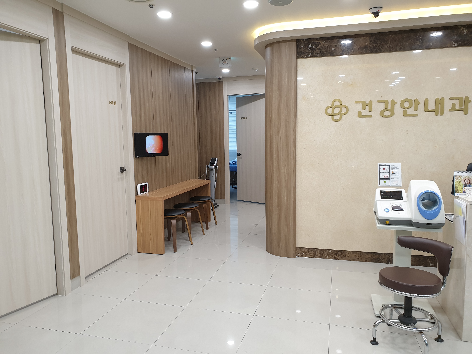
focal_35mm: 26
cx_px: 236
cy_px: 177
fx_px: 355
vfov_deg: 53.1
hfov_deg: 67.3
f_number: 2.4
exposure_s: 1/60
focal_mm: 4.3
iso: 100
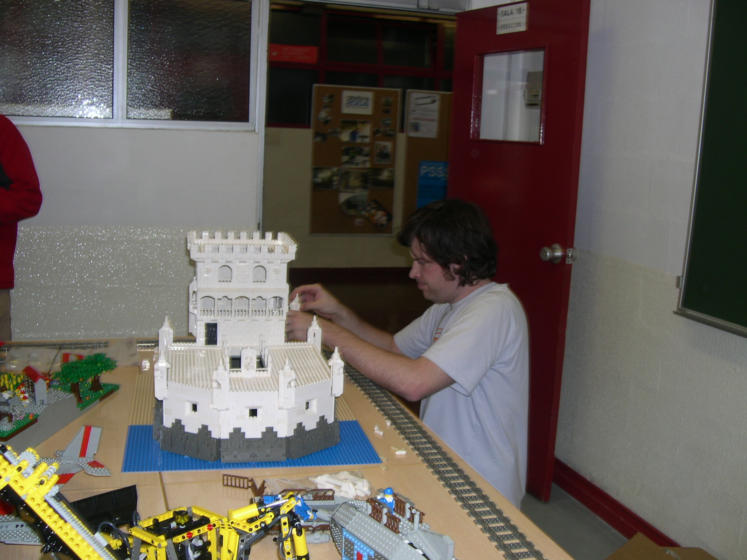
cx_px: 374
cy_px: 280
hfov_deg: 49.0
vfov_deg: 37.7
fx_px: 820
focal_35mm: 38
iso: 100
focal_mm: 8
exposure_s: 1/60
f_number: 2.8
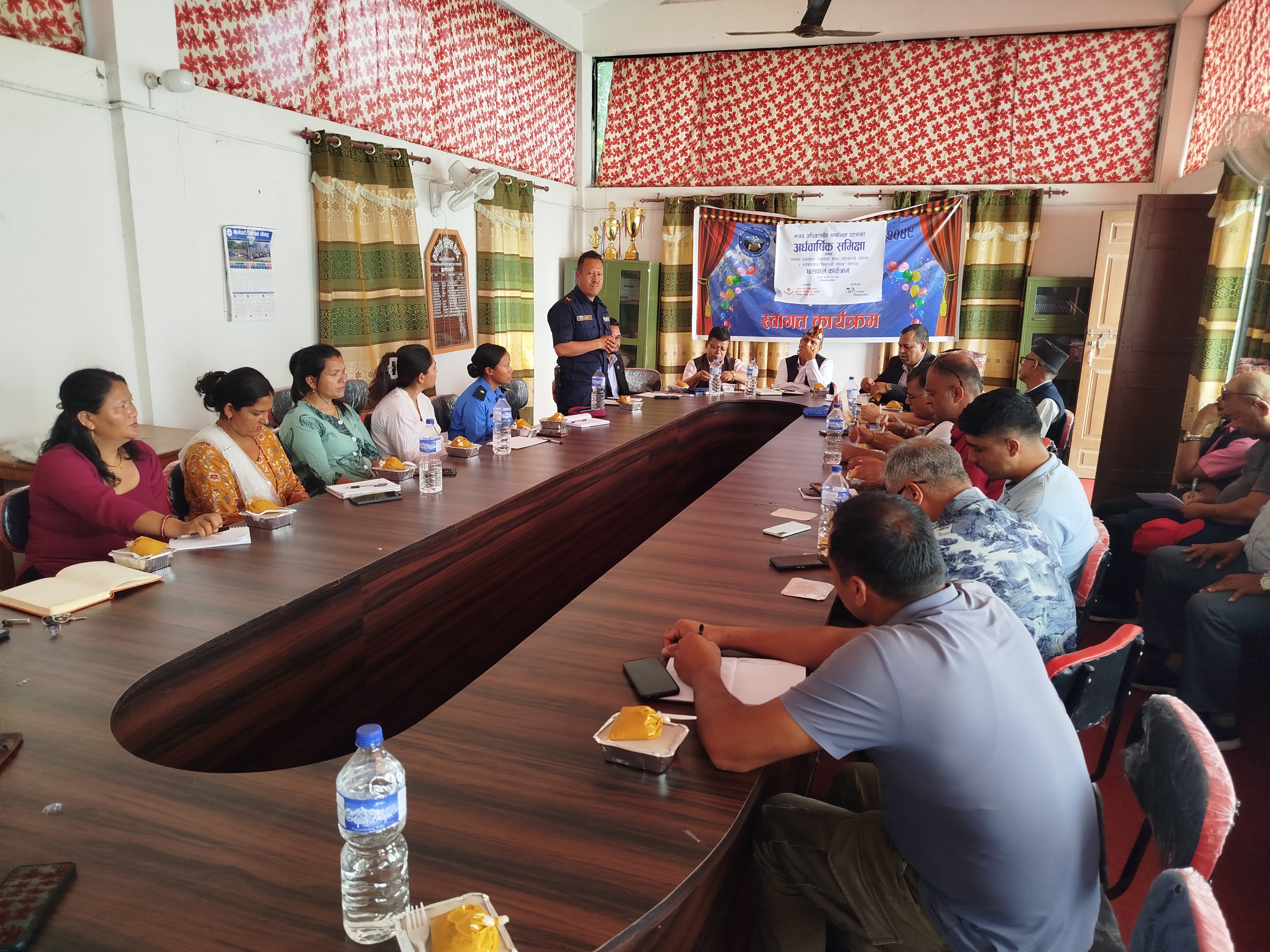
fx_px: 881
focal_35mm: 24
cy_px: 476
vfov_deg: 56.8
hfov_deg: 71.6
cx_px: 635
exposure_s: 1/50
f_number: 1.7
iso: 64
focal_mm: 5.31
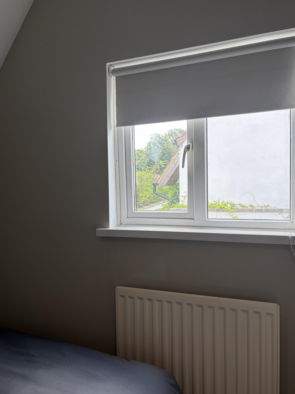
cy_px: 202
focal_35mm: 27
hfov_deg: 51.4
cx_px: 150
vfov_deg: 65.3
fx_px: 307
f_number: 1.6
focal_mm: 5.96
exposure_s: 1/132
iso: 32
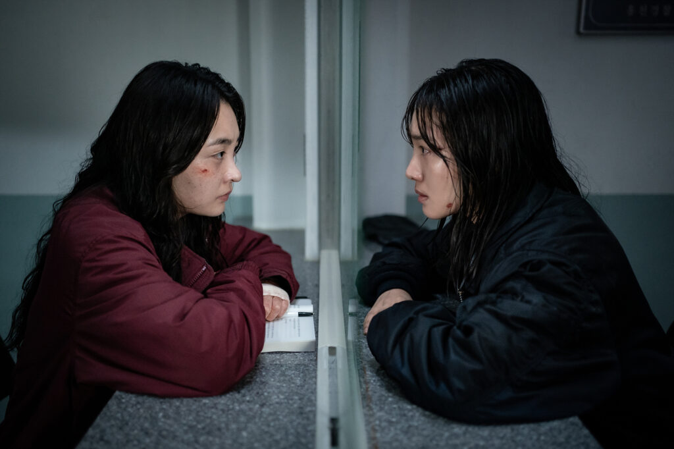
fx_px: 655
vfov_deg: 37.8
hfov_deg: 54.4
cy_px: 224
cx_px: 337
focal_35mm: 35
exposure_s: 1/500
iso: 5000
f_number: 1.8
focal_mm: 35
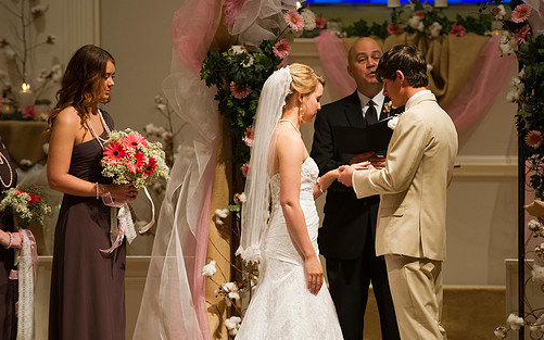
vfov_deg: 5.6
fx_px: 3498
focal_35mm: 236
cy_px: 184
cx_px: 313
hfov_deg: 8.9
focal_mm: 200
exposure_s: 1/125
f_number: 3.5
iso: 1600
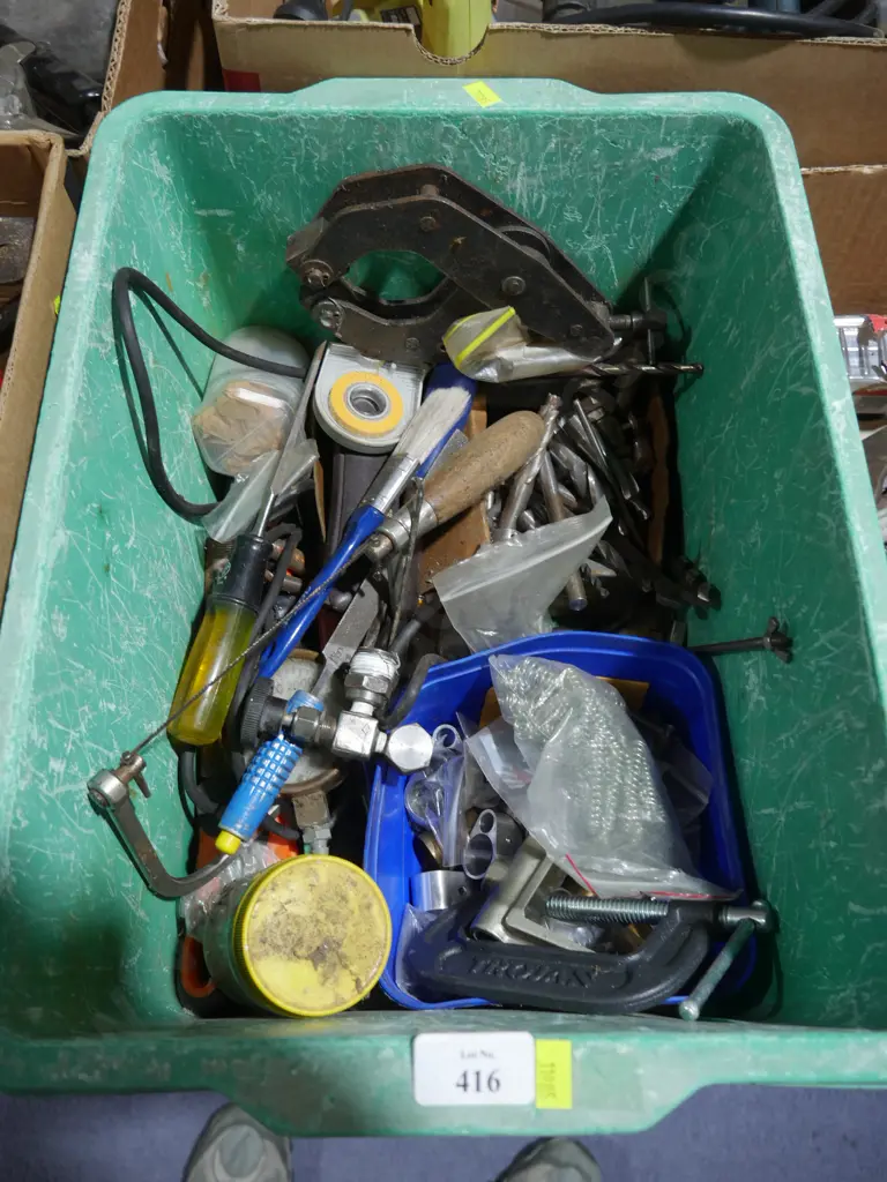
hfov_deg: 49.7
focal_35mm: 28
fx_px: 957
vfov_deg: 63.4
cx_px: 444
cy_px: 591
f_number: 3.5
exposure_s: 1/60
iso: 320
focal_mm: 14
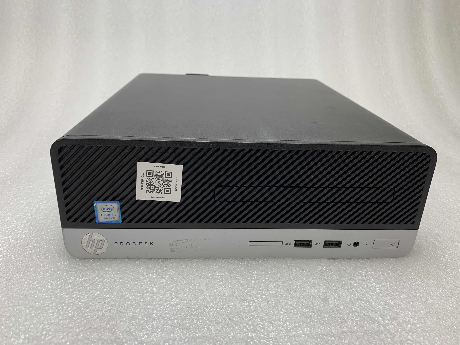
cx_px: 230
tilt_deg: -20.3
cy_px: 172
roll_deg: -2.6
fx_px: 346
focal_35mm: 26
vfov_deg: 53.1
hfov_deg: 67.3
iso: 50
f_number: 1.8
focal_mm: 4.25
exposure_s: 1/121
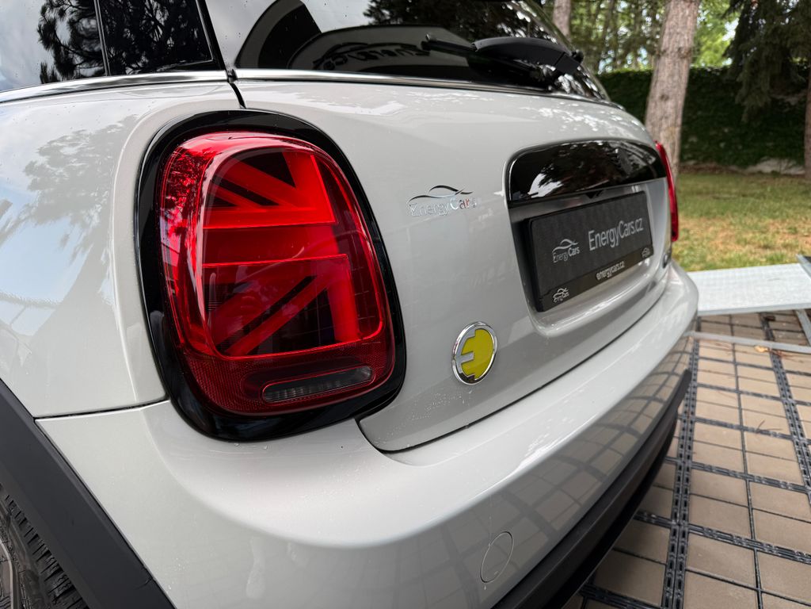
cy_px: 304
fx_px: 562
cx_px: 406
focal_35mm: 24
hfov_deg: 71.6
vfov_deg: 56.8
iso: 80
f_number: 1.78
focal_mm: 6.76
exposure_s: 1/551
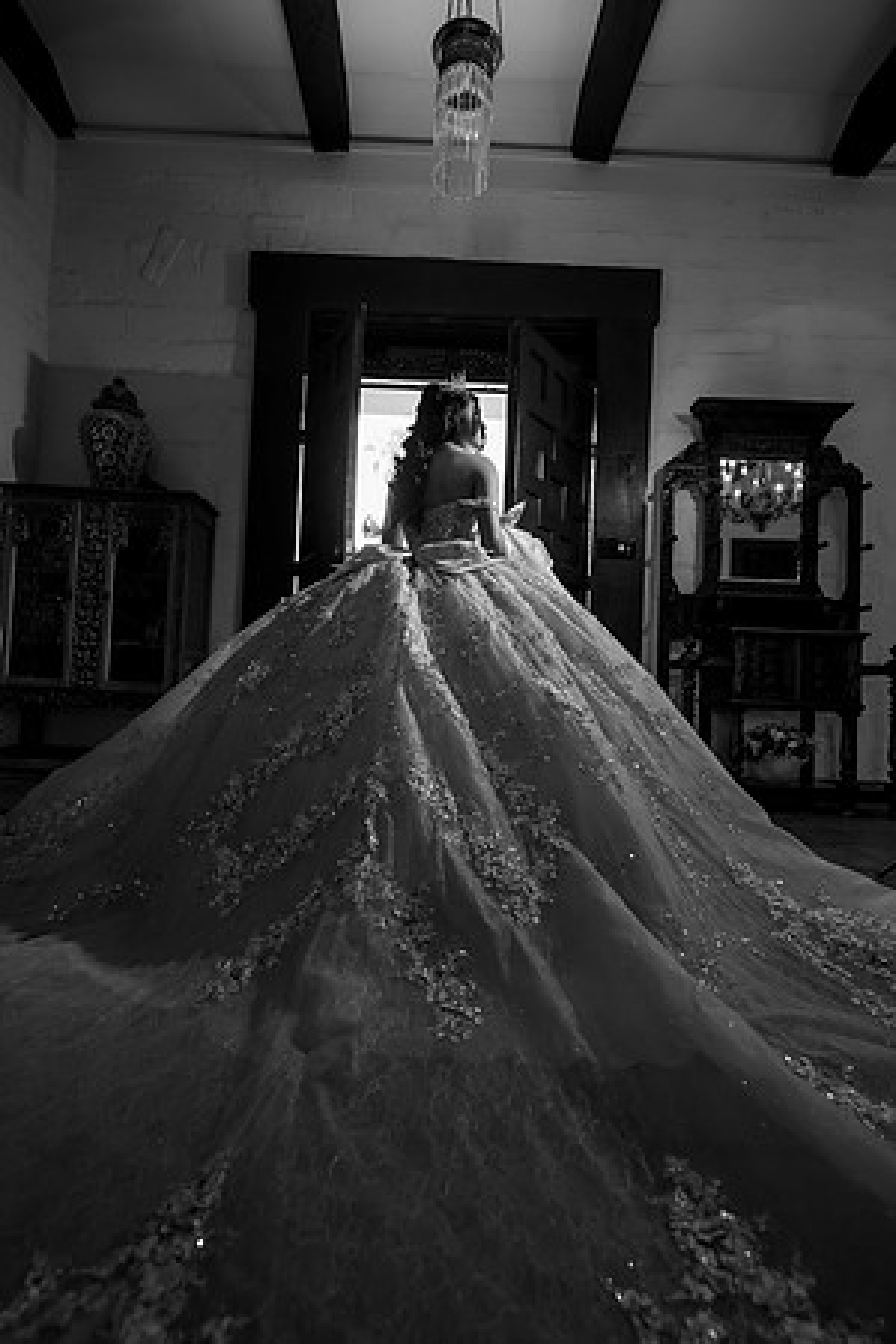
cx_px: 448
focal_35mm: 16
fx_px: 597
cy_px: 672
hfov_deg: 73.7
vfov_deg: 96.7
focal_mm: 16
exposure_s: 1/500
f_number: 2.8
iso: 800
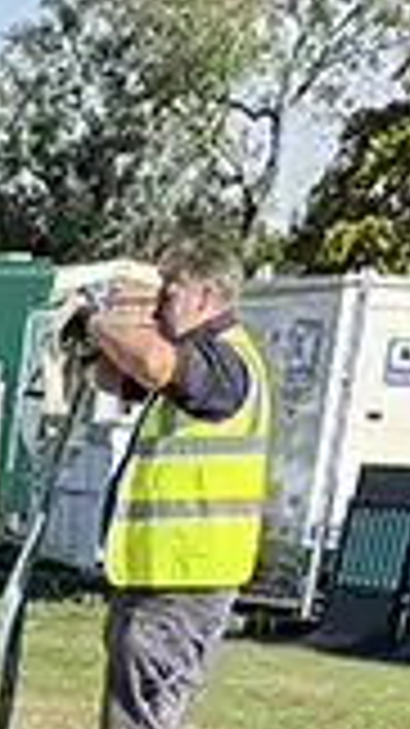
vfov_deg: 9.9
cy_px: 2236
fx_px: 3115
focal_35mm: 161
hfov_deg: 7.1
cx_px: -590
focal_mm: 6.76
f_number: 1.78
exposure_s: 1/2110
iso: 100
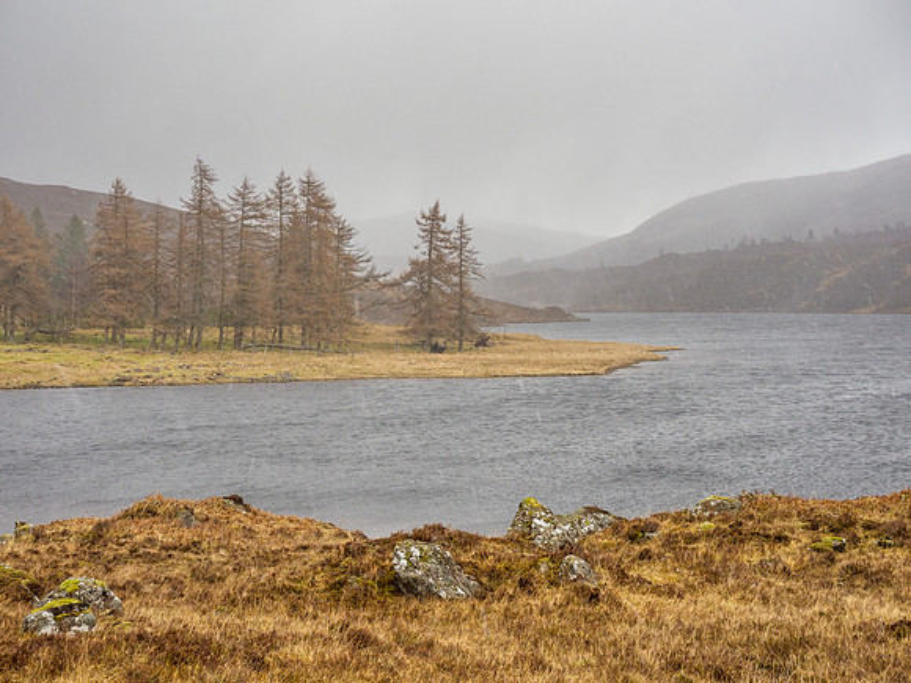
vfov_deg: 21.0
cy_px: 342
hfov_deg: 27.8
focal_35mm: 70
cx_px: 456
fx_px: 1842
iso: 200
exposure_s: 1/80
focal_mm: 35
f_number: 6.3
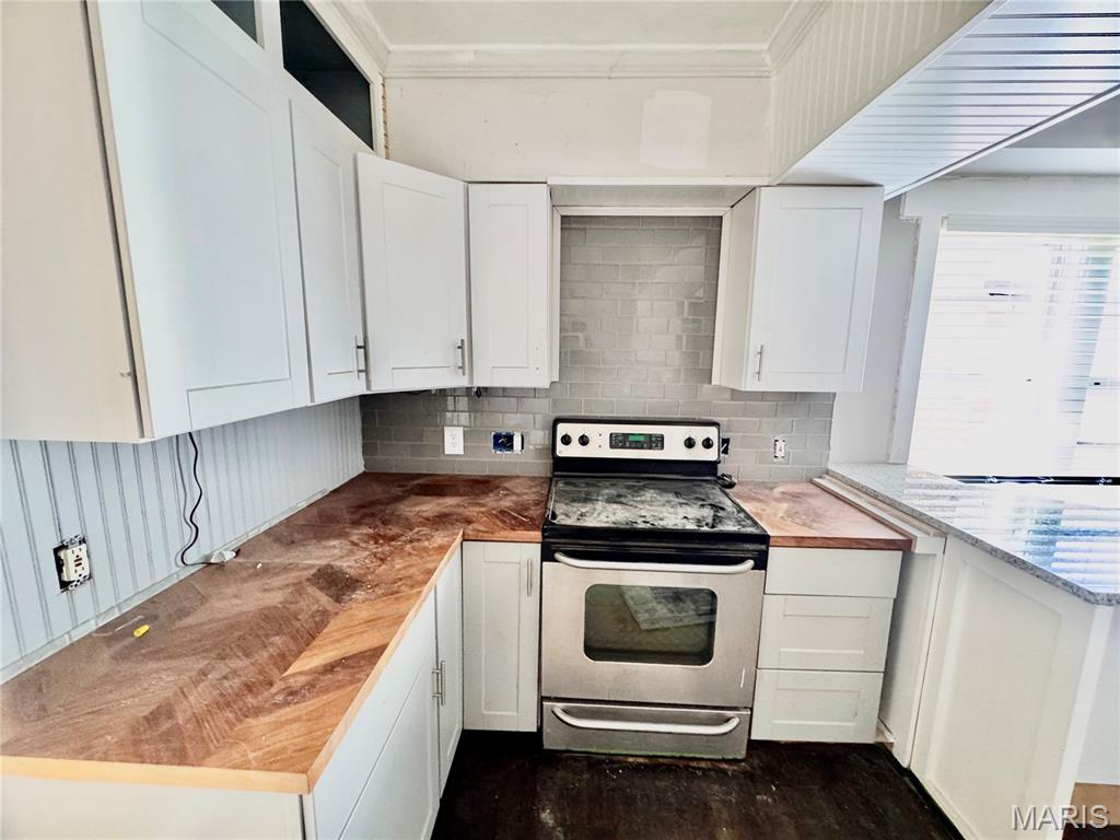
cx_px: 560
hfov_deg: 102.1
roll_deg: -1.2
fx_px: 453
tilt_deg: -8.0
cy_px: 420
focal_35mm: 14
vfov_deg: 85.7
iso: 640
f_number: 2.2
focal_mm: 2.22
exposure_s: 1/60
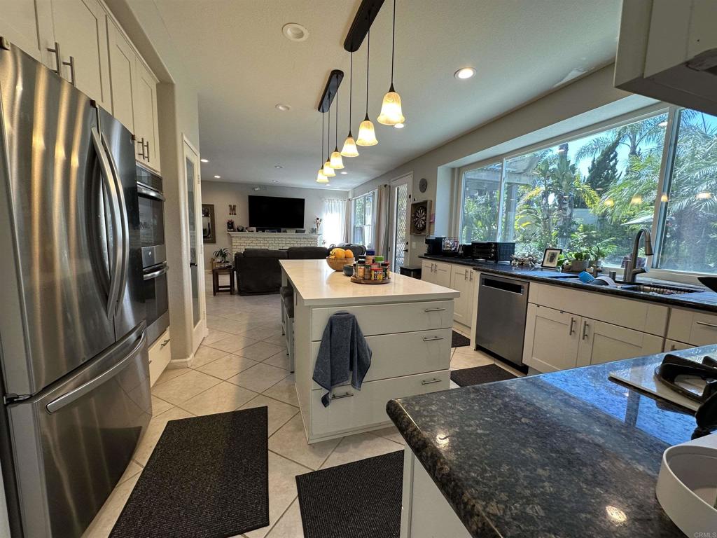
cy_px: 269
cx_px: 358
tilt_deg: -5.3
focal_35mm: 14
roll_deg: -0.5
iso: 125
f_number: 2.2
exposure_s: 1/120
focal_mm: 2.22
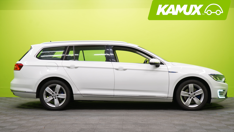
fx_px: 310
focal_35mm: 50
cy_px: 71
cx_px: 118
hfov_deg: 41.3
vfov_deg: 23.9
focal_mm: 47
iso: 400
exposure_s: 1/30
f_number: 5
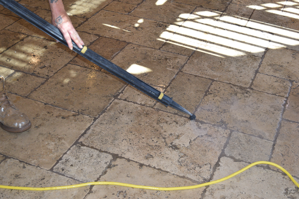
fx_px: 436
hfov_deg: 37.8
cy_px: 100
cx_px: 150
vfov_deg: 25.8
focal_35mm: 52
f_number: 5.6
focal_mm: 35
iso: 800
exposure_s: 1/125
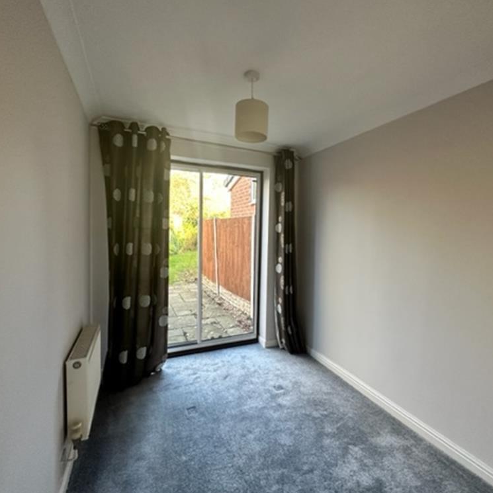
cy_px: 242
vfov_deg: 84.0
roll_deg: -1.6
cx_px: 259
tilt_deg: -3.4
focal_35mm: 17
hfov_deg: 83.9
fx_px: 274
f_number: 2.2
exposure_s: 1/100
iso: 250
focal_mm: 2.22
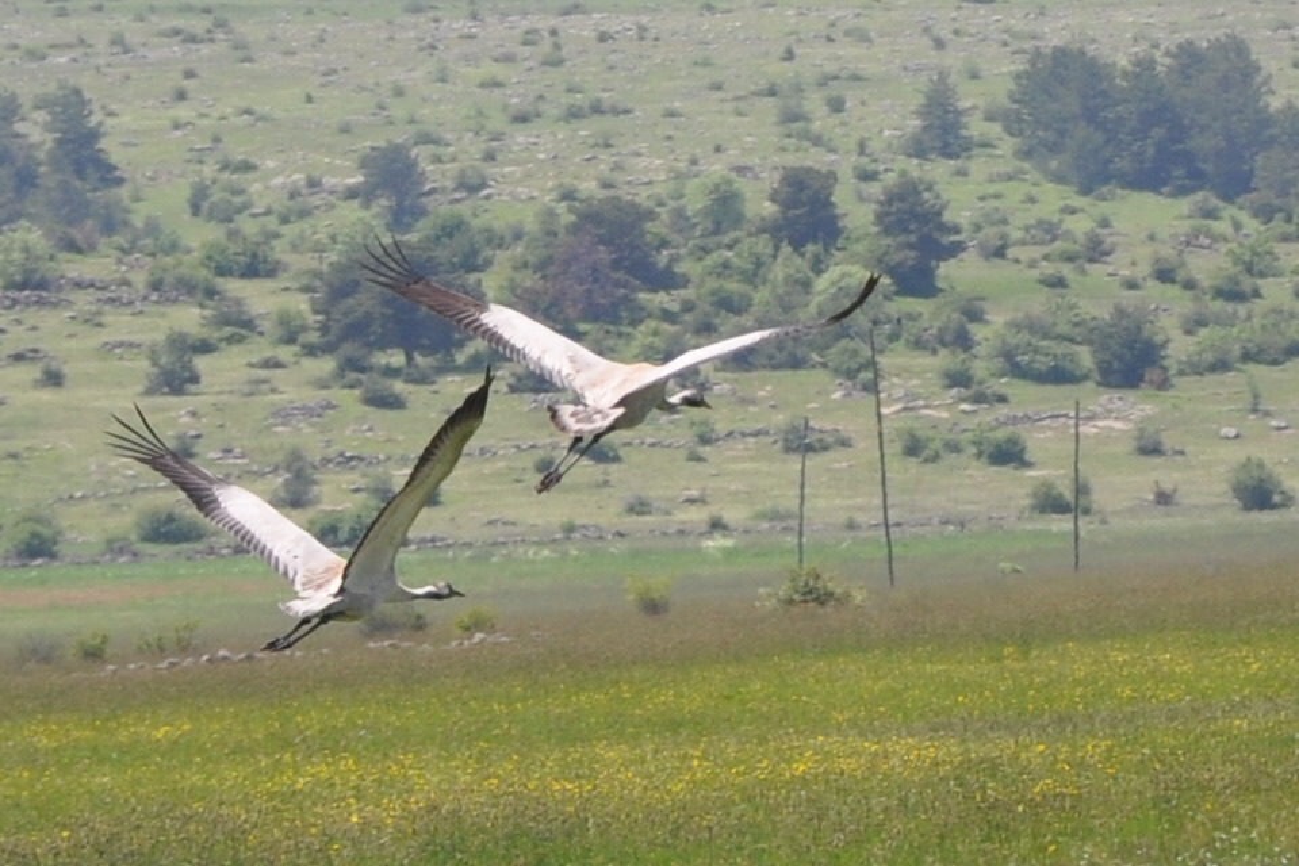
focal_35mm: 158
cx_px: 650
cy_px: 433
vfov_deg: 8.7
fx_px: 5683
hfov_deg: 13.0
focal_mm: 105
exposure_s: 1/640
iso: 200
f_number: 6.3
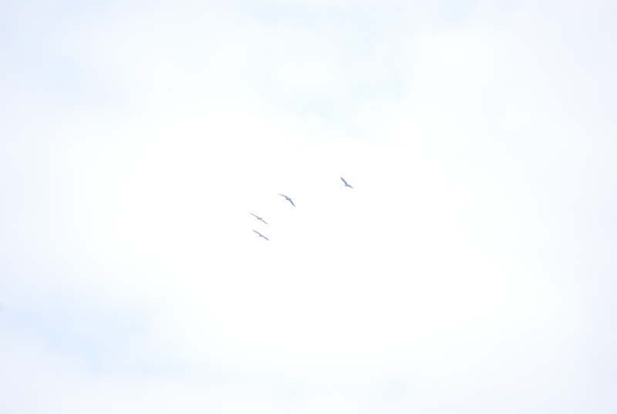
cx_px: 308
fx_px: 7724
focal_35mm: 450
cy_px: 207
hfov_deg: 4.6
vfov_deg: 3.1
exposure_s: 1/320
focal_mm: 300
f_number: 7.1
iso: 200
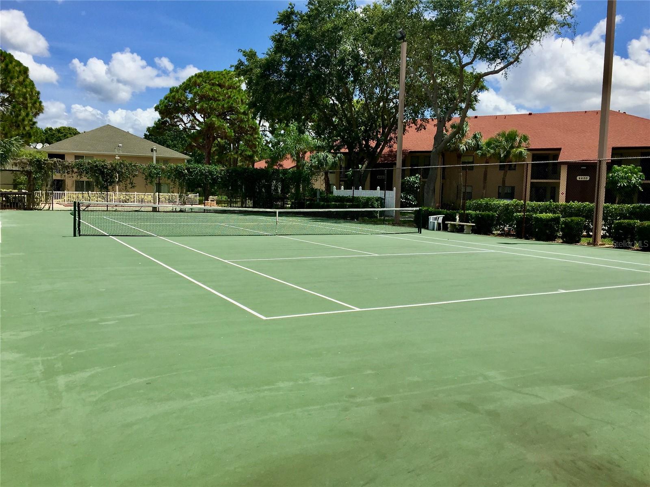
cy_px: 244
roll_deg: -2.0
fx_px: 545
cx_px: 325
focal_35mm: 29
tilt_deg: -6.3
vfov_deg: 48.2
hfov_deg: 61.7
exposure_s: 1/2475
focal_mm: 4.15
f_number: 2.2
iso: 32
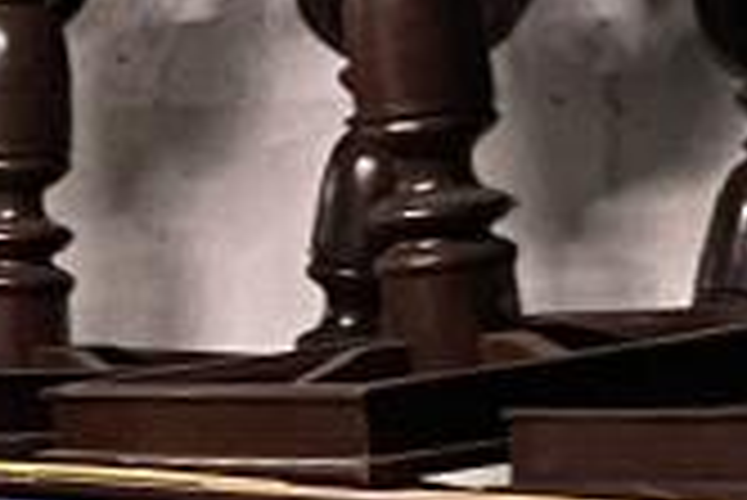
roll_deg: +0.5
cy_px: 387
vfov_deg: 6.6
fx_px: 4320
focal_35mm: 208
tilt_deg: +0.2
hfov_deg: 8.2
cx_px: -1575
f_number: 1.6
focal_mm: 4.2
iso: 500
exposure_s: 1/25
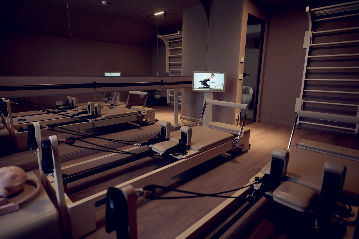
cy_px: 120
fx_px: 199
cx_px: 180
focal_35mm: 20
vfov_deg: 61.9
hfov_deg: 84.0
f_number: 2.2
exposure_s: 1/200
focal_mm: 20
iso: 640
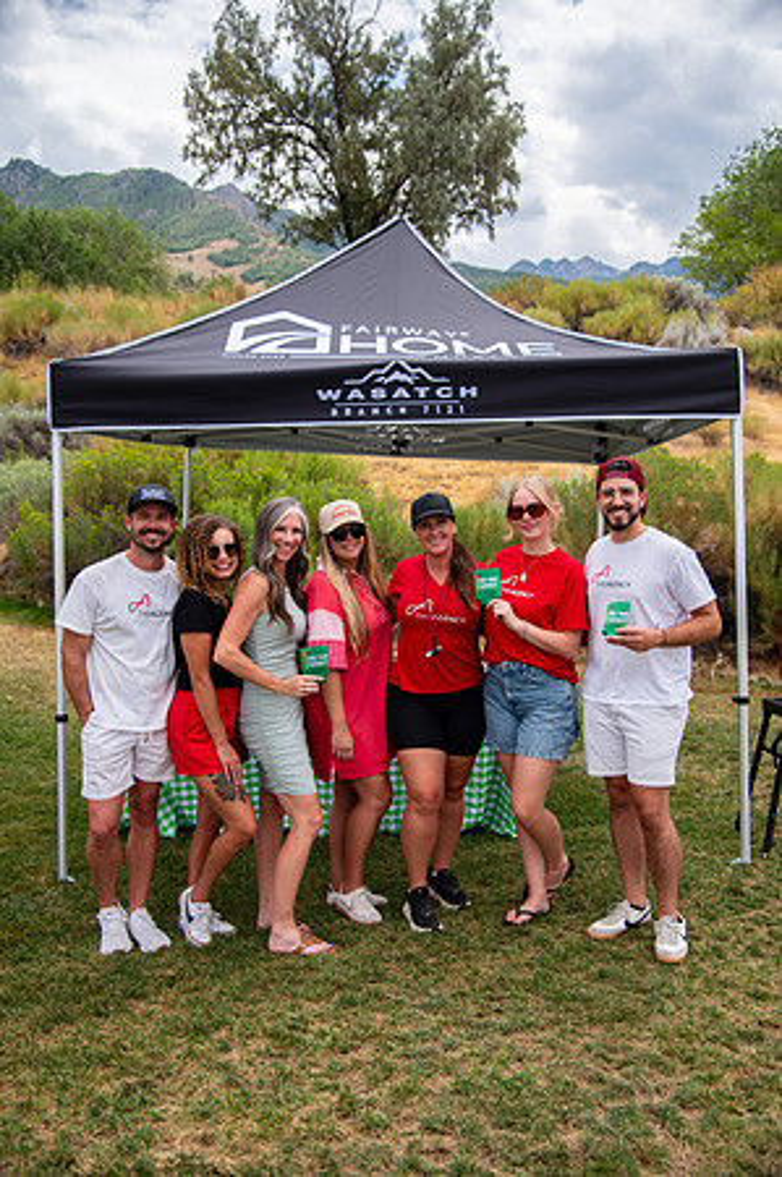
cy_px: 588
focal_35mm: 31
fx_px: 1012
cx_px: 391
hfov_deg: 42.2
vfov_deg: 60.3
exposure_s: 1/1600
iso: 200
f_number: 4
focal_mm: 31
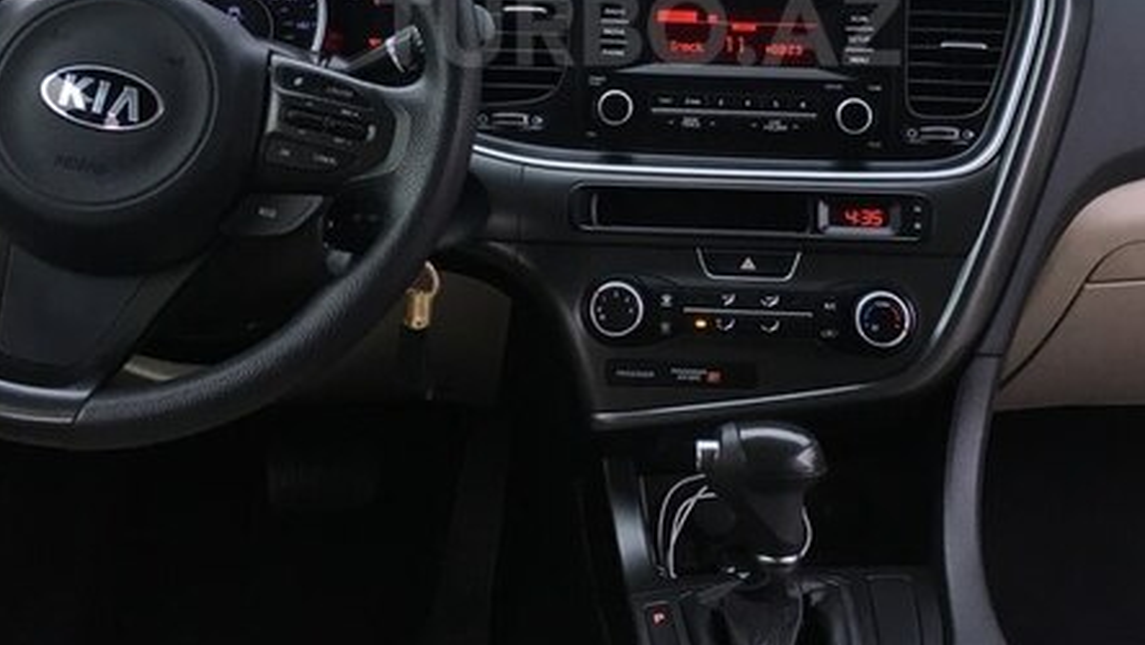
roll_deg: -2.4
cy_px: 27
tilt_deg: -12.9
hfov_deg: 43.6
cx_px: 637
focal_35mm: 47
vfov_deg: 24.5
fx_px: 1427
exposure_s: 1/33
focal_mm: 4.15
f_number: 2.2
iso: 25
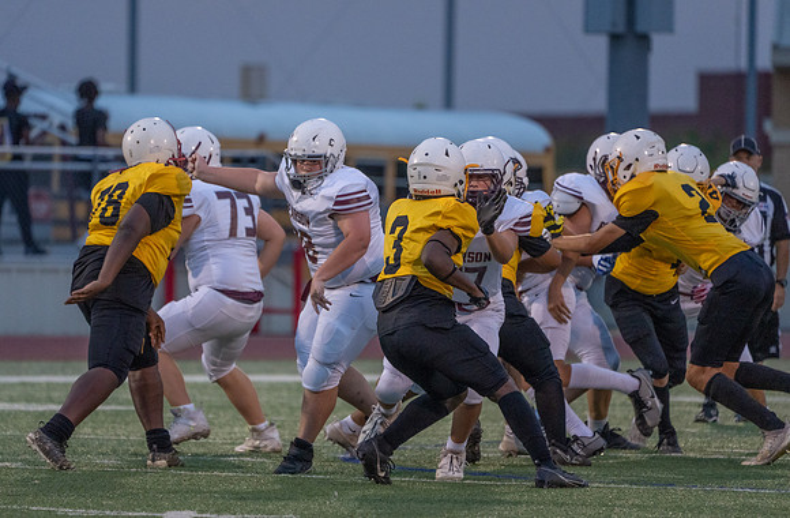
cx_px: 362
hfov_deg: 4.6
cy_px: 285
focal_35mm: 446
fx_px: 9742
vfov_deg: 3.0
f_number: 5.6
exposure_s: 1/1000
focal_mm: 400
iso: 5000
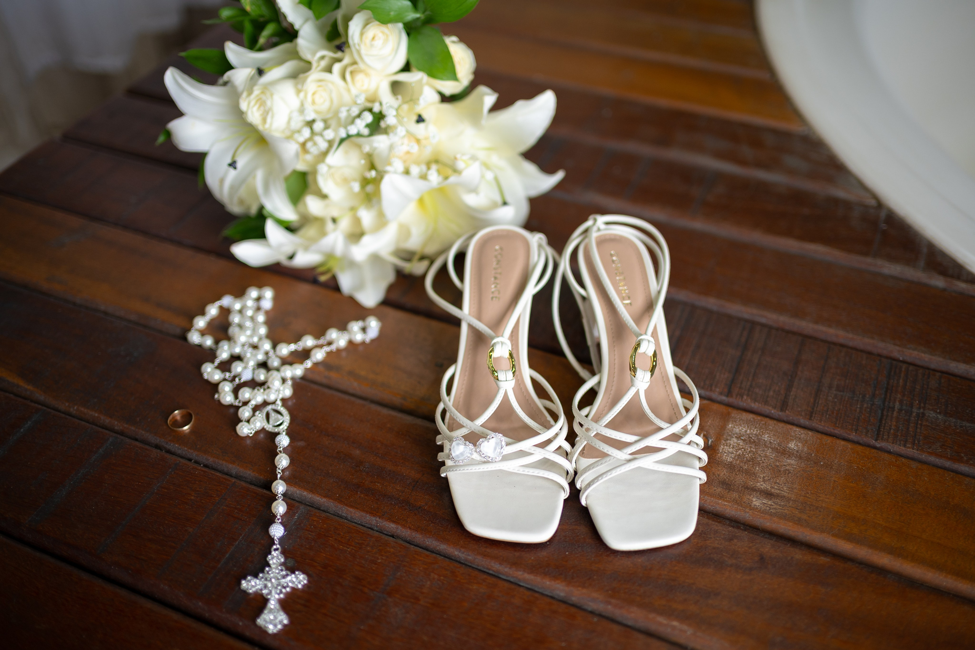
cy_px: 325
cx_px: 488
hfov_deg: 54.4
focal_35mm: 35
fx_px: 948
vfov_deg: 37.9
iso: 500
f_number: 1.6
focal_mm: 35
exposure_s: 1/320
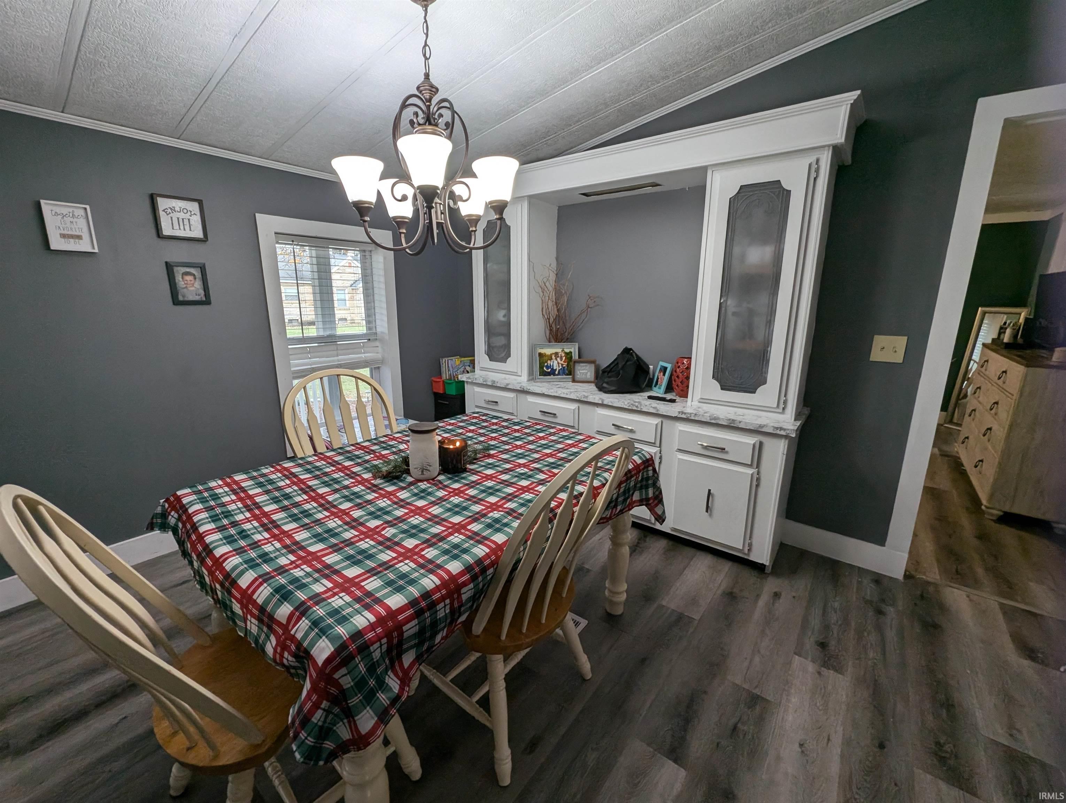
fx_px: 401
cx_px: 533
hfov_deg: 106.1
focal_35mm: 13
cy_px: 402
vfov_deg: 90.1
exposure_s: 1/72.3
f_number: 2.2
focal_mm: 1.95
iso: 92
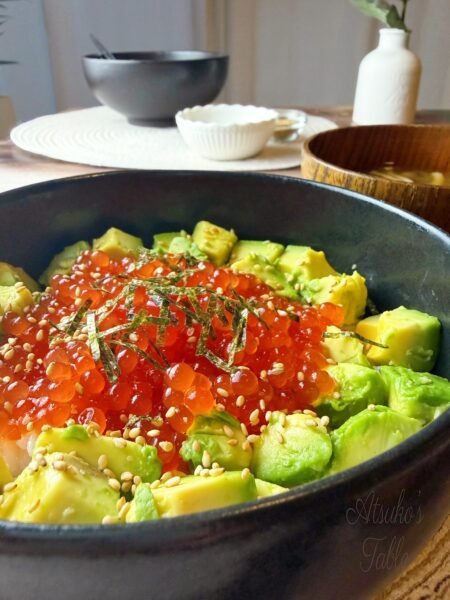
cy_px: 300
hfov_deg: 53.1
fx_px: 451
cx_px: 225
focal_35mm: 26
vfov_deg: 67.3
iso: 250
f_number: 2.2
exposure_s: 1/100
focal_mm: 2.22
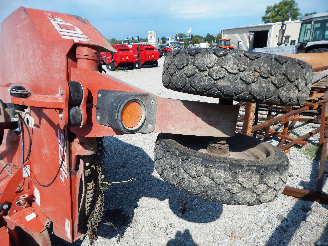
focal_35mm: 22
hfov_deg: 76.4
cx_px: 164
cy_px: 123
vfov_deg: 61.1
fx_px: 208
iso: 125
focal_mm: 4
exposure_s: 1/500
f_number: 6
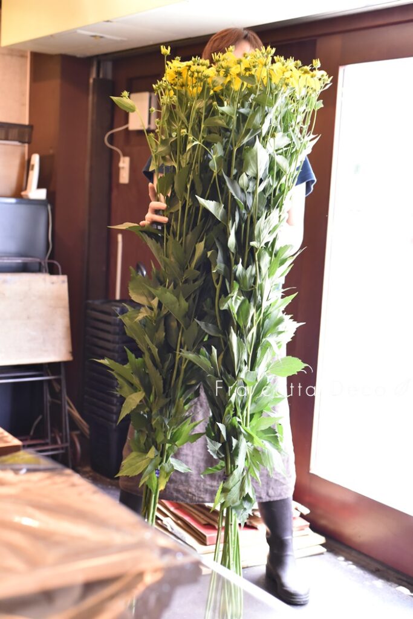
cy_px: 310
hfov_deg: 27.0
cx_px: 206
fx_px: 860
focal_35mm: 50
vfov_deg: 39.6
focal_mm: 50
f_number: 3.2
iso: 3200
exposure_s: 1/160
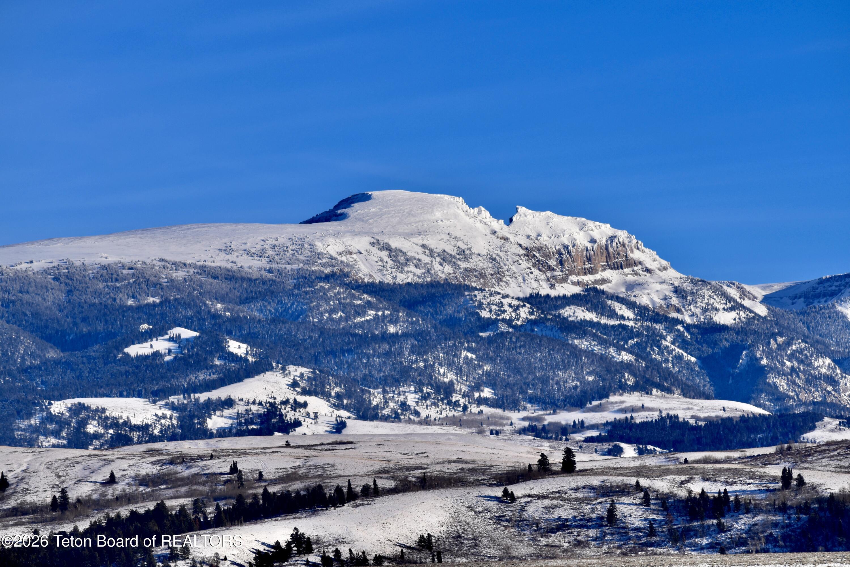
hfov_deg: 8.9
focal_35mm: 232
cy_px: 284
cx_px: 425
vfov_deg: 5.9
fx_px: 5489
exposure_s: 1/1000
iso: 200
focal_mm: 155
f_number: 8
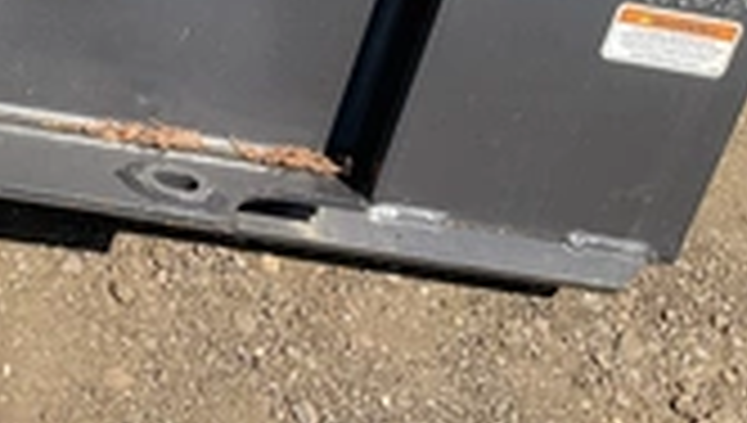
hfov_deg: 25.4
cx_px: -112
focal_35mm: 76
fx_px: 1508
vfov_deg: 15.8
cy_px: 32
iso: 25
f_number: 1.8
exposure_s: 1/1076
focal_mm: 3
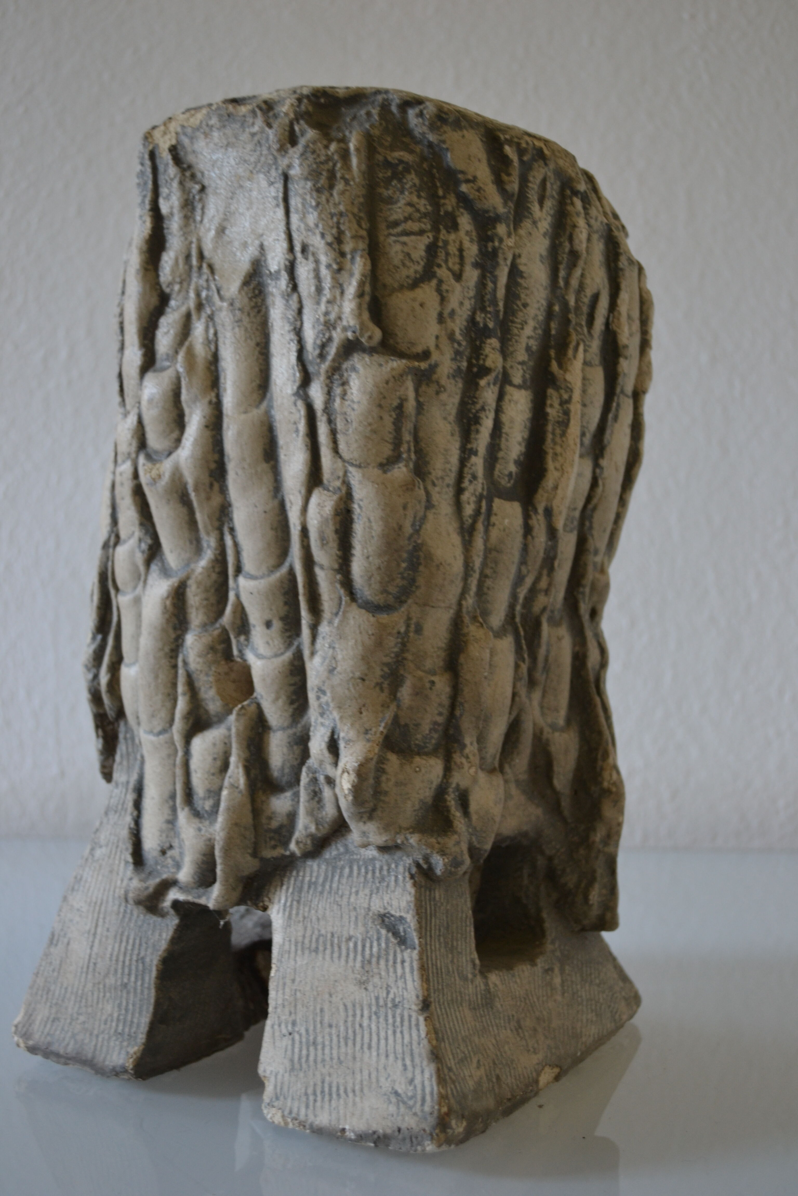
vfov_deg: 46.4
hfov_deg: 31.9
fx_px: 1396
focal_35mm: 42
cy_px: 598
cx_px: 399
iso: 400
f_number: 4.5
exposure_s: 1/15
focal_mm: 28
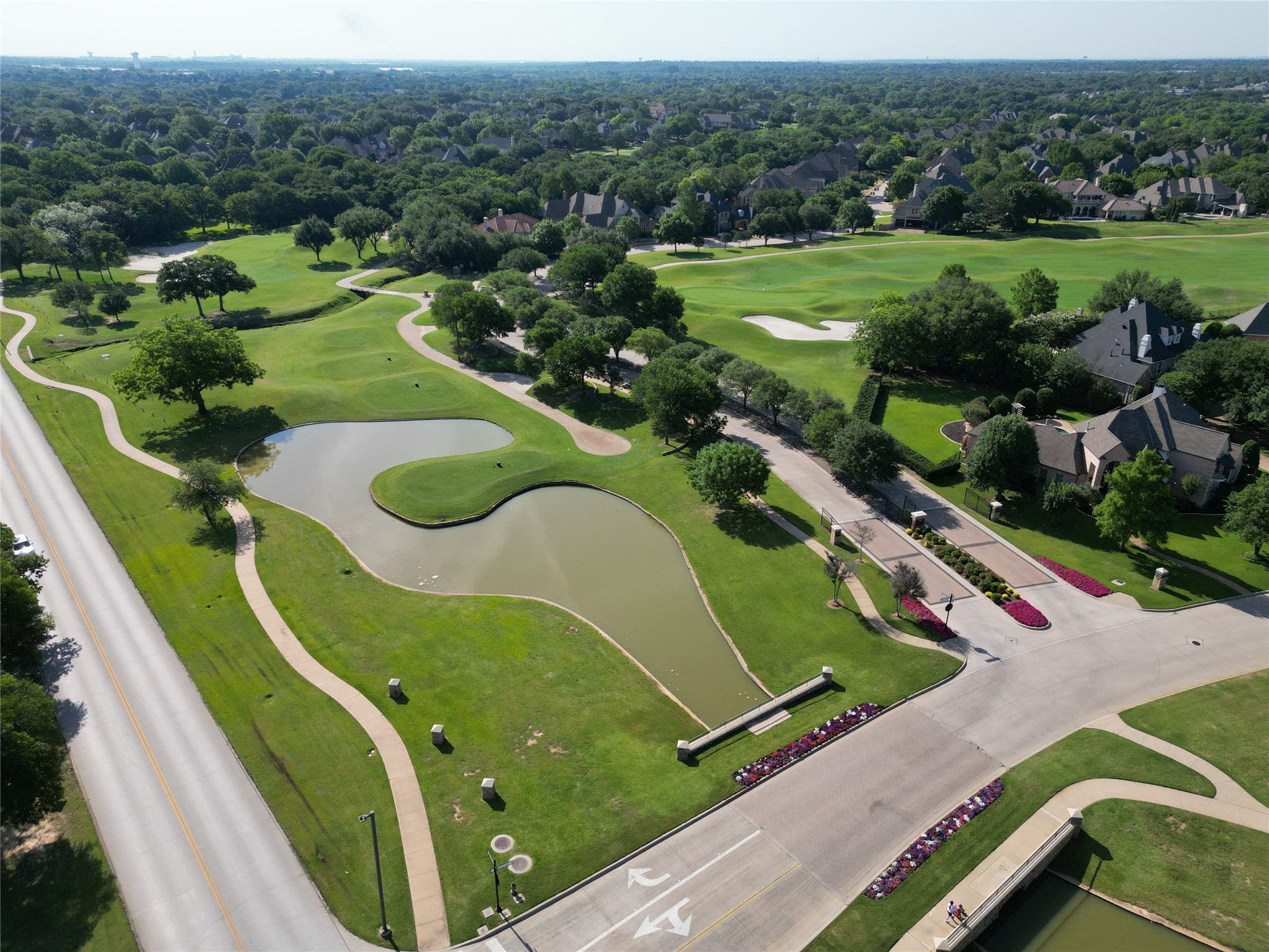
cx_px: 634
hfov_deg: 71.6
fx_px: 880
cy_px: 476
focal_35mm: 24
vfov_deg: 56.8
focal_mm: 6.72
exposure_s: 1/3200
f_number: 1.7
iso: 160
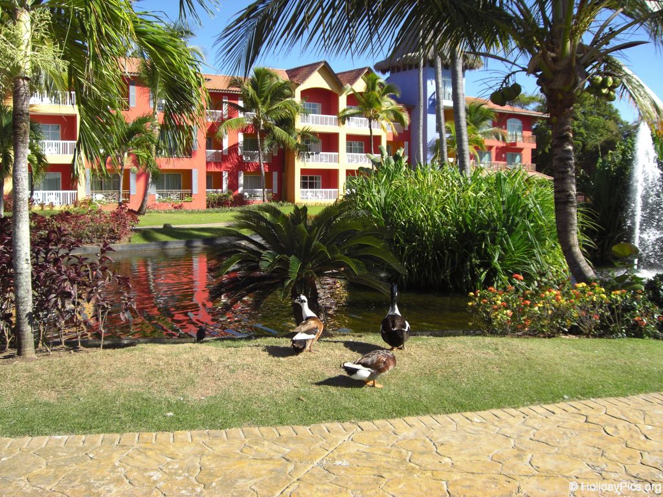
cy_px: 248
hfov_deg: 49.0
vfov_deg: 37.7
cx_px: 332
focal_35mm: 38
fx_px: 728
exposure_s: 1/640
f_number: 2.7
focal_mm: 6.2
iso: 64
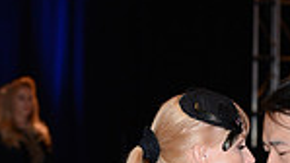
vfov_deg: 3.6
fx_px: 2577
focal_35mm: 335
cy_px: 409
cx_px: 233
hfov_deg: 6.4
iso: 1250
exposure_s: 1/200
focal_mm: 82
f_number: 5
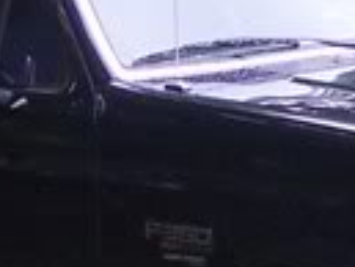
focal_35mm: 373
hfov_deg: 5.3
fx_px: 3829
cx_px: 14
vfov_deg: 4.0
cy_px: 226
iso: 80
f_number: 2.8
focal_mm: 10.3
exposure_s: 1/125
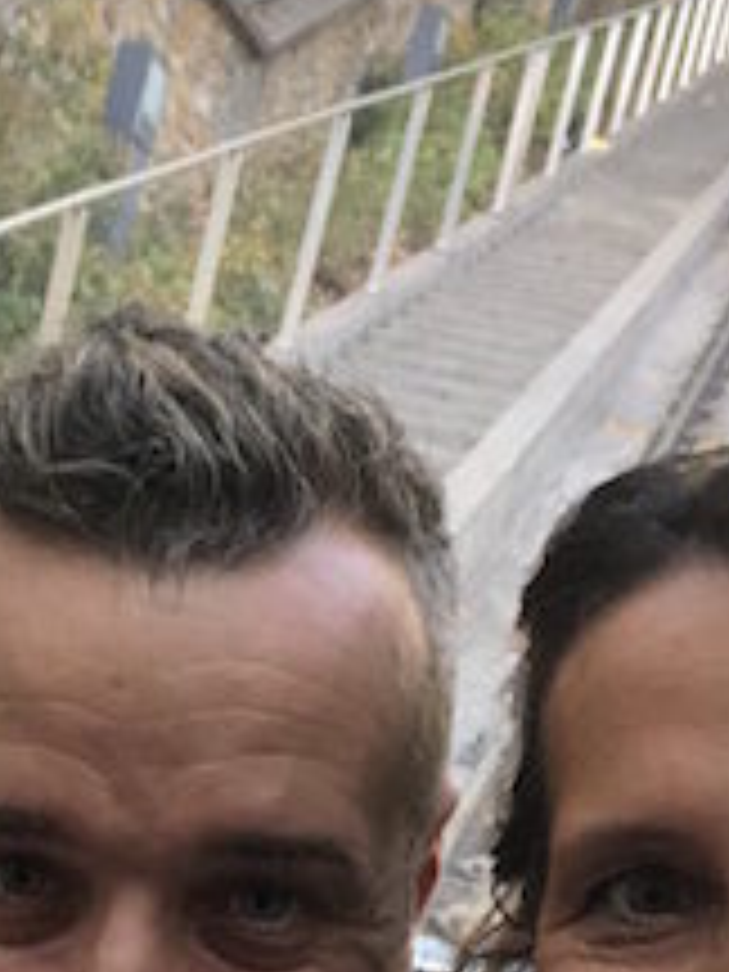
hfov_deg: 16.6
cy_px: 778
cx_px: 232
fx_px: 2499
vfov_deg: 21.7
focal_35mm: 89
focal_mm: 2.87
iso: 64
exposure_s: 1/120
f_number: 2.2
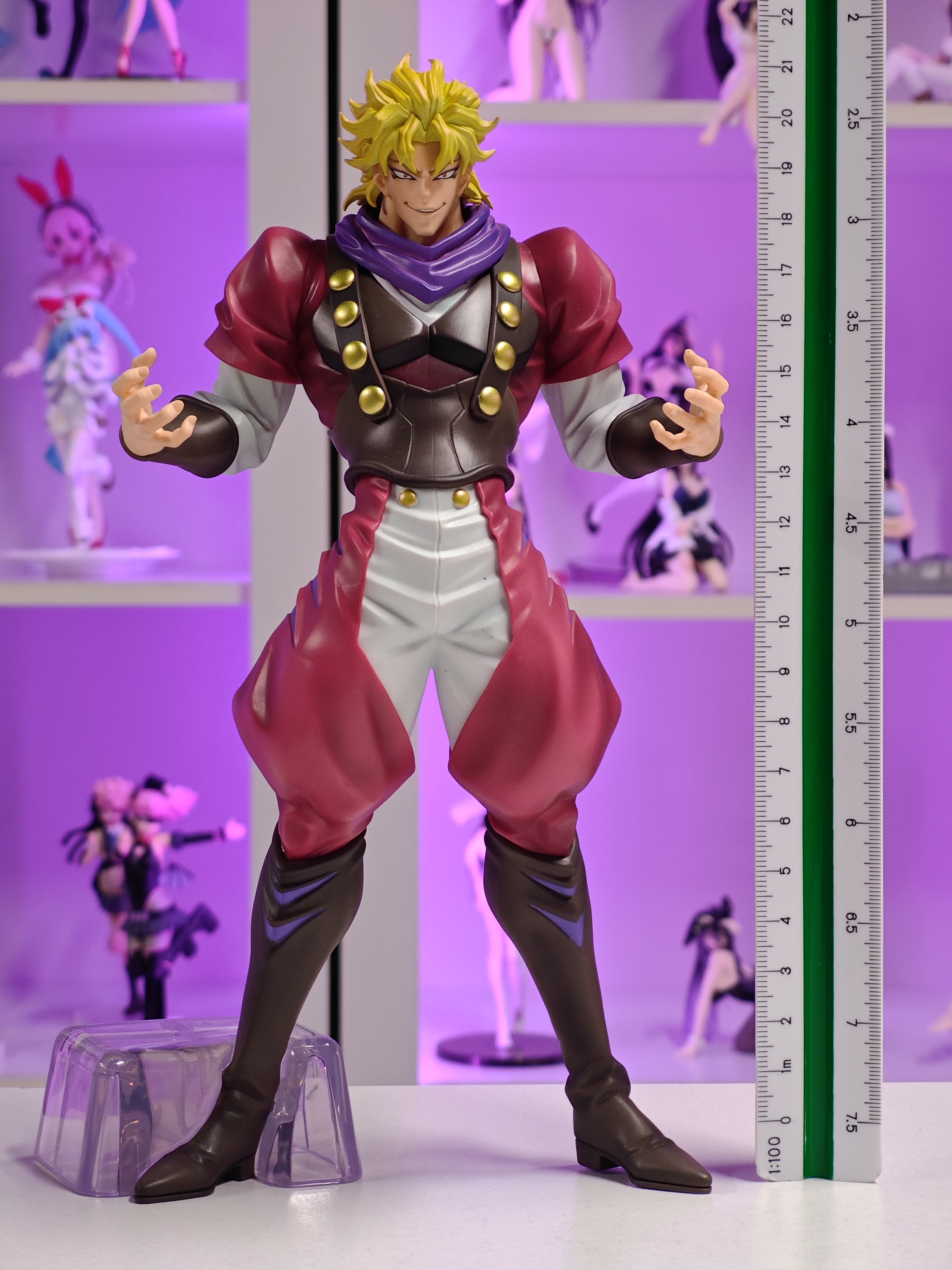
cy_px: 635
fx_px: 2934
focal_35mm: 80
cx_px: 476
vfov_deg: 24.4
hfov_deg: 18.4
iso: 400
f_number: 2.4
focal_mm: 7.48
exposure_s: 1/18.7
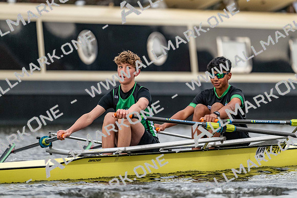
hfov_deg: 5.2
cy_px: 99
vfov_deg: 3.4
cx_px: 148
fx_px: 3301
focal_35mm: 400
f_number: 4.5
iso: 4500
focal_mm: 400
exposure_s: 1/2000
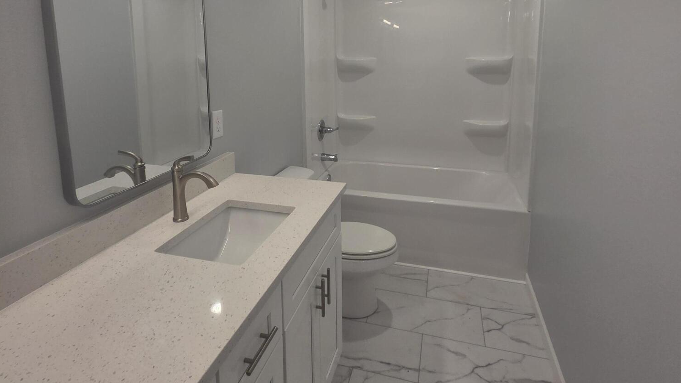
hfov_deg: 89.6
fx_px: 343
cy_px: 106
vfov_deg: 56.1
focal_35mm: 19
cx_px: 340
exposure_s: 1/120
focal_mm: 2.2
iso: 80
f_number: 2.2
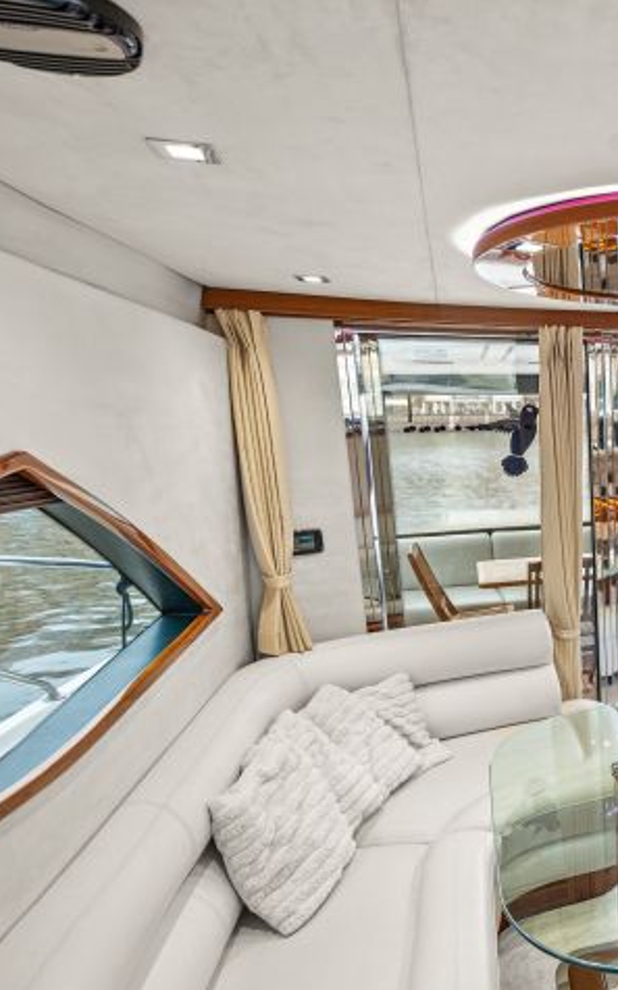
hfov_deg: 38.1
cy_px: 574
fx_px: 728
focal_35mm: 27
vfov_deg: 68.0
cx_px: 683
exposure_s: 1/40
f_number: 5.6
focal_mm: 14
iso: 1250
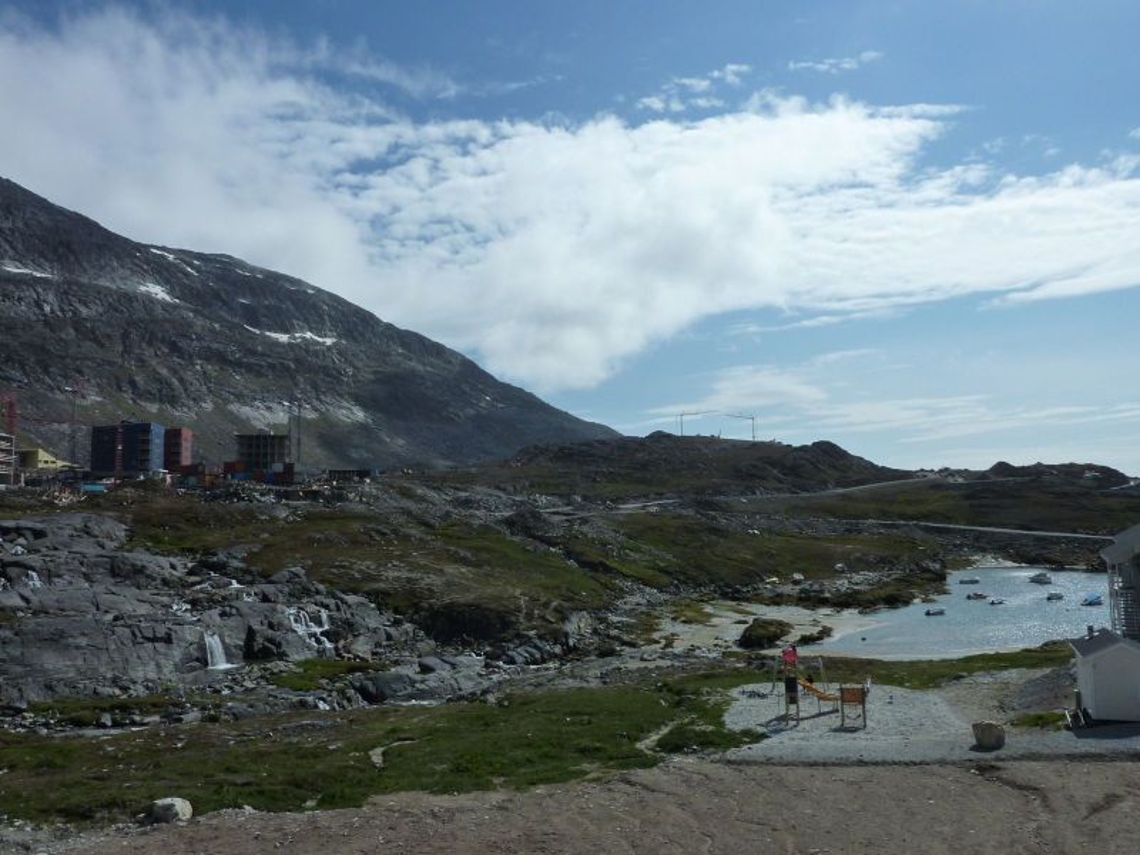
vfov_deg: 54.9
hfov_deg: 69.4
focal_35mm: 25
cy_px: 428
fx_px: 823
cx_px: 570
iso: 125
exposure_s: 1/1000
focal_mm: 4.1
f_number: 5.6
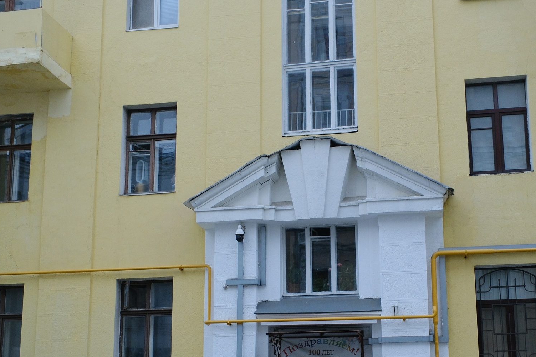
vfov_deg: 28.9
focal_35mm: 46
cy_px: 257
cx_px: 309
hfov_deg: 42.6
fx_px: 685
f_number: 8
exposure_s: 1/125
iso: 1000
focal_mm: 18
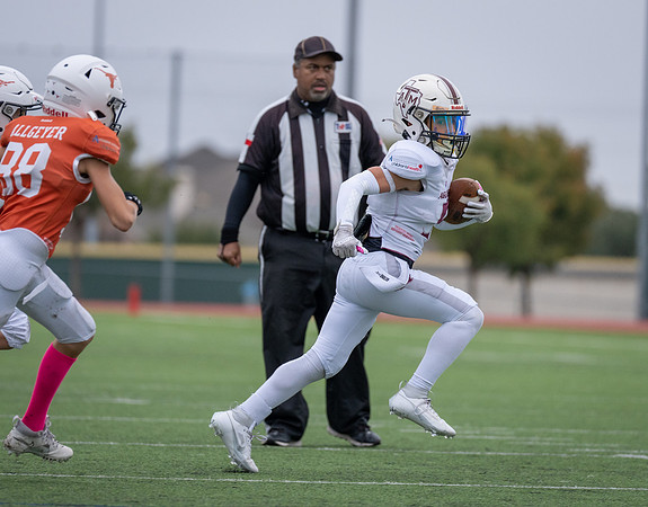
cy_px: 220
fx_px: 6818
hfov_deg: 5.4
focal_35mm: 359
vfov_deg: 4.3
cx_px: 299
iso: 640
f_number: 2.8
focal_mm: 200
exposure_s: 1/1250
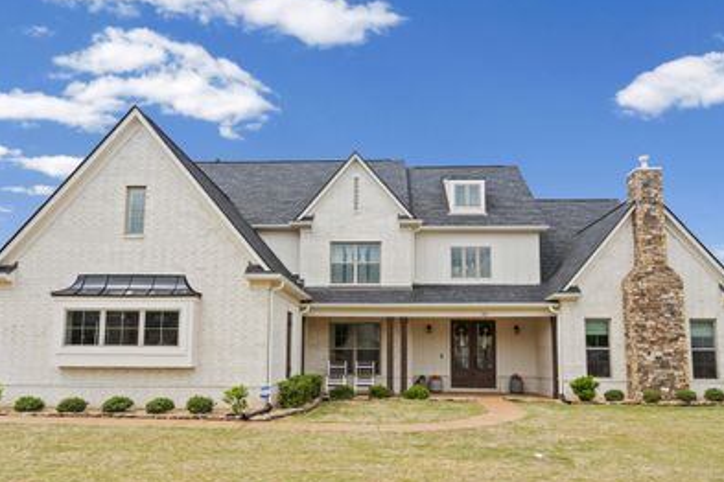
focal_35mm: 28
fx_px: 563
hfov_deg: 65.5
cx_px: 368
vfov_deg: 46.2
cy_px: 284
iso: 800
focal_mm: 22
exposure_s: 1/800
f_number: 9
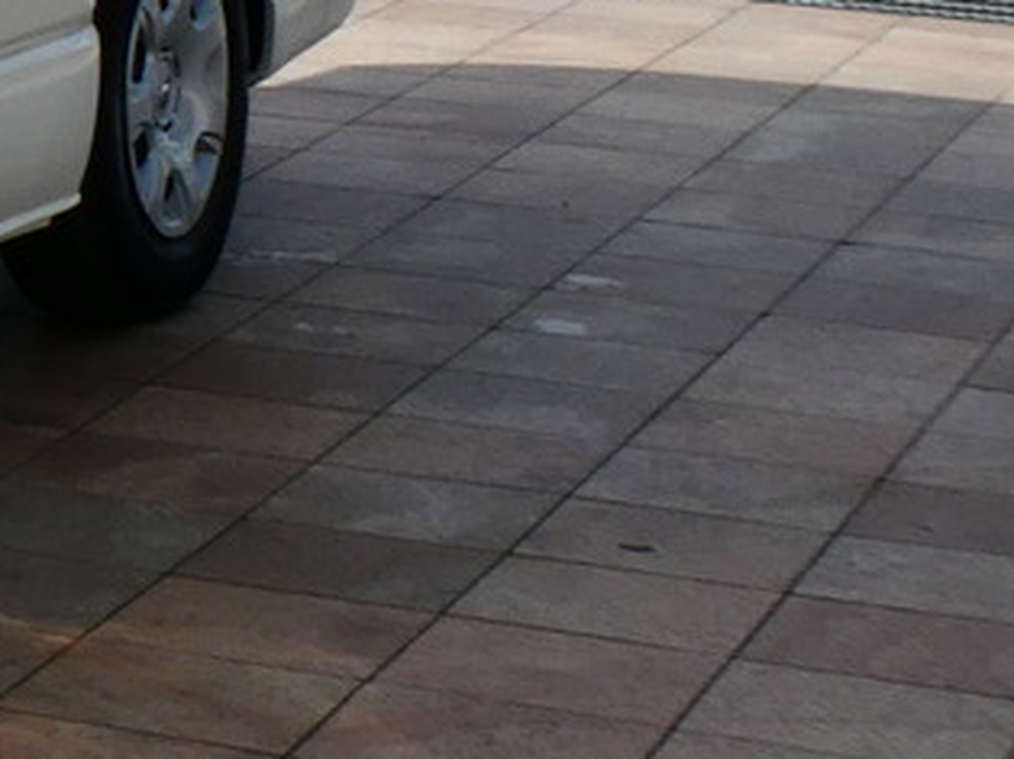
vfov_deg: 9.0
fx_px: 4625
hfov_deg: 10.9
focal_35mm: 158
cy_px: -639
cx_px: -1288
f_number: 5
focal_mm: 5.4
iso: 80
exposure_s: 1/800
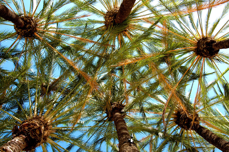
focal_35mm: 36
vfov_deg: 36.8
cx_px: 114
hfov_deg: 53.2
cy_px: 76
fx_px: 229
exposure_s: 1/250
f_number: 8
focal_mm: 24
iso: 320
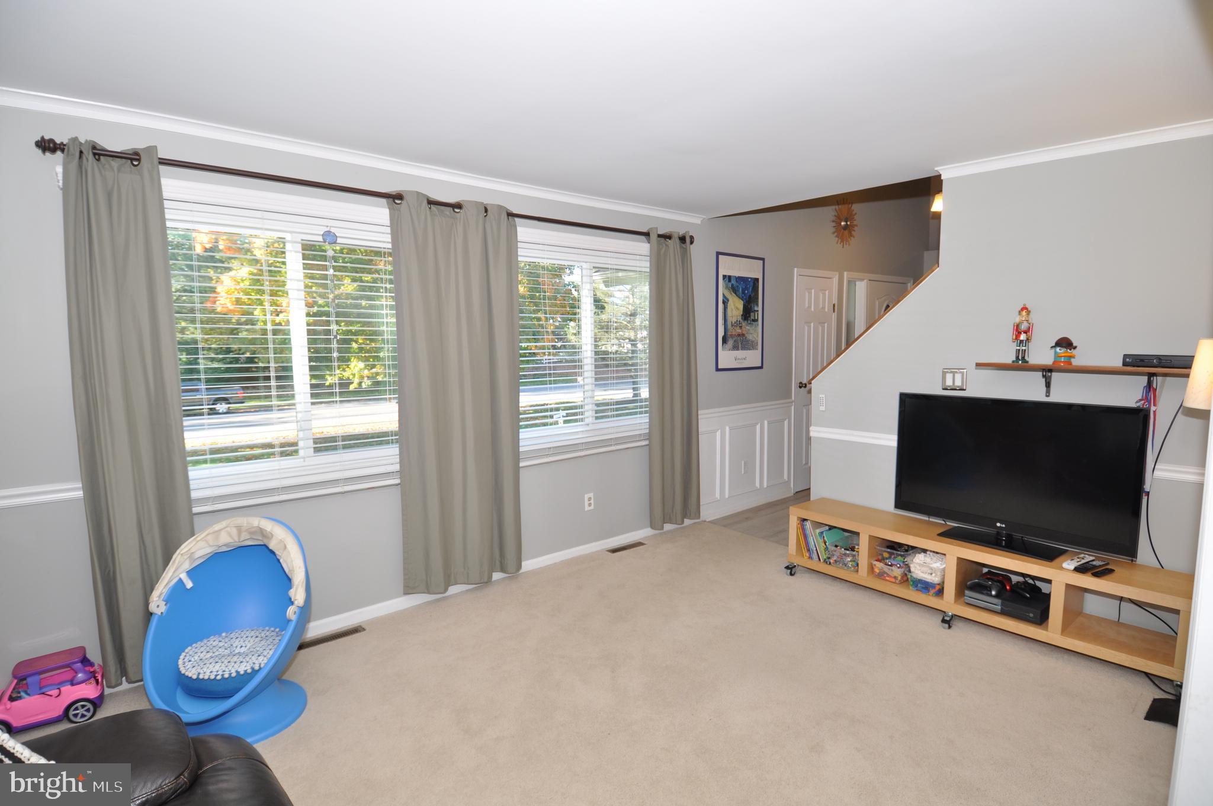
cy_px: 403
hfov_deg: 90.1
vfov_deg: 67.2
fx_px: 606
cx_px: 606
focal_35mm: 18
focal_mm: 12
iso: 250
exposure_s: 1/60
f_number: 4
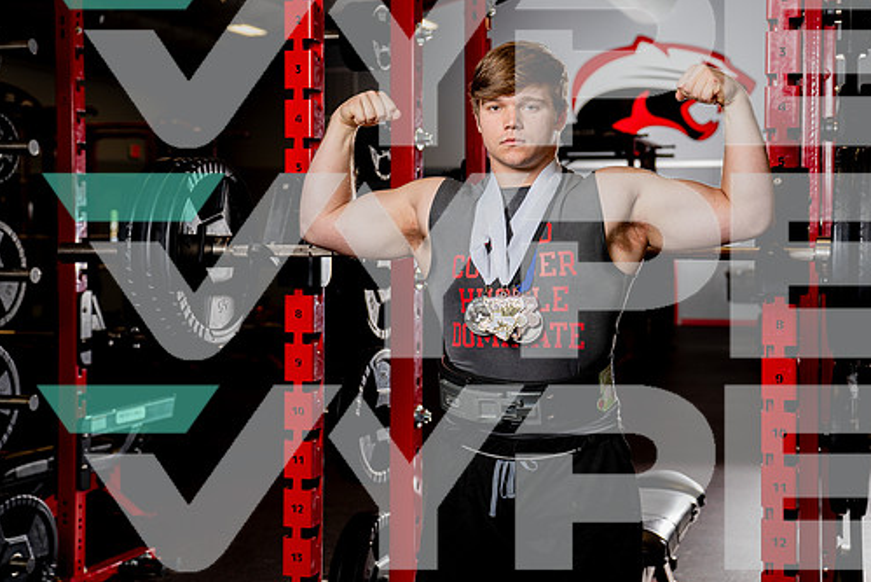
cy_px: 267
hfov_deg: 35.0
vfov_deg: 23.8
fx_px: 1379
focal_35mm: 57
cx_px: 487
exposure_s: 1/250
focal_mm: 49
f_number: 4
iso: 100
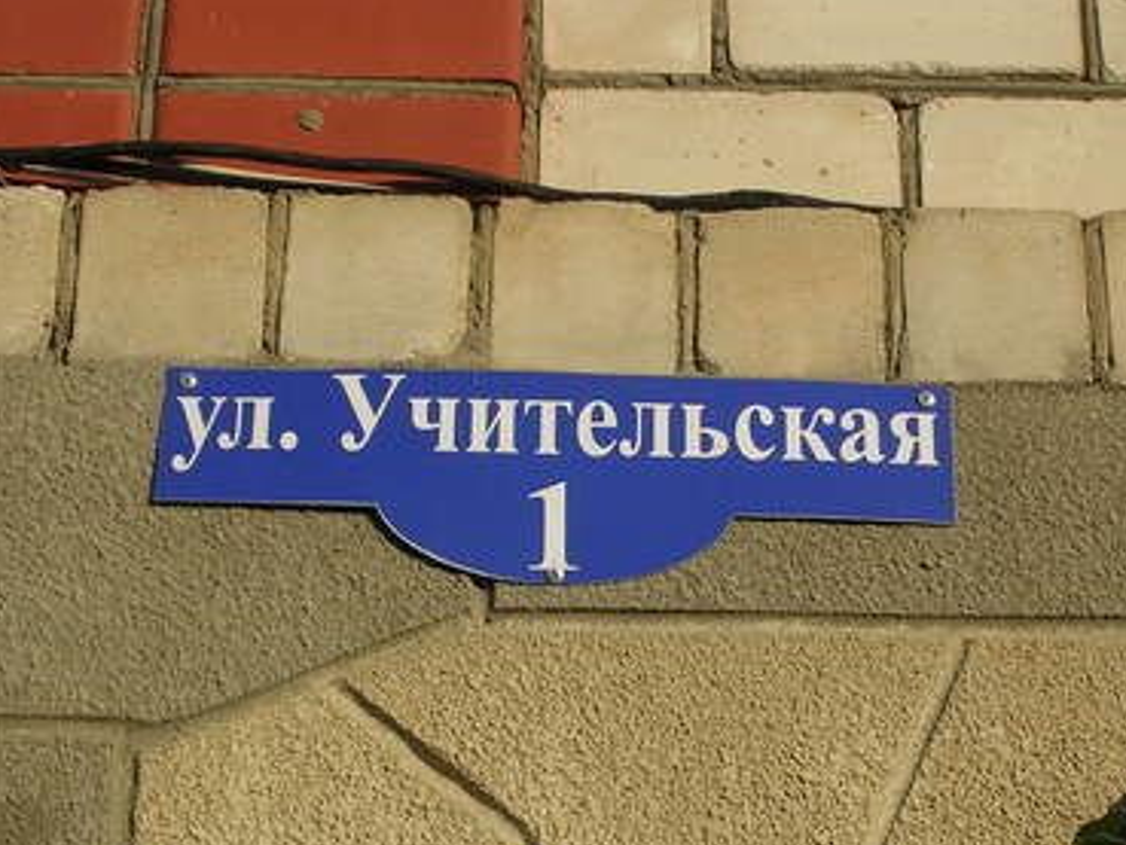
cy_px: 503
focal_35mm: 105
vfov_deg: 14.1
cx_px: 571
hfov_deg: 18.7
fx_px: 3417
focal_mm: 13
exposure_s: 1/623
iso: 100
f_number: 4.1
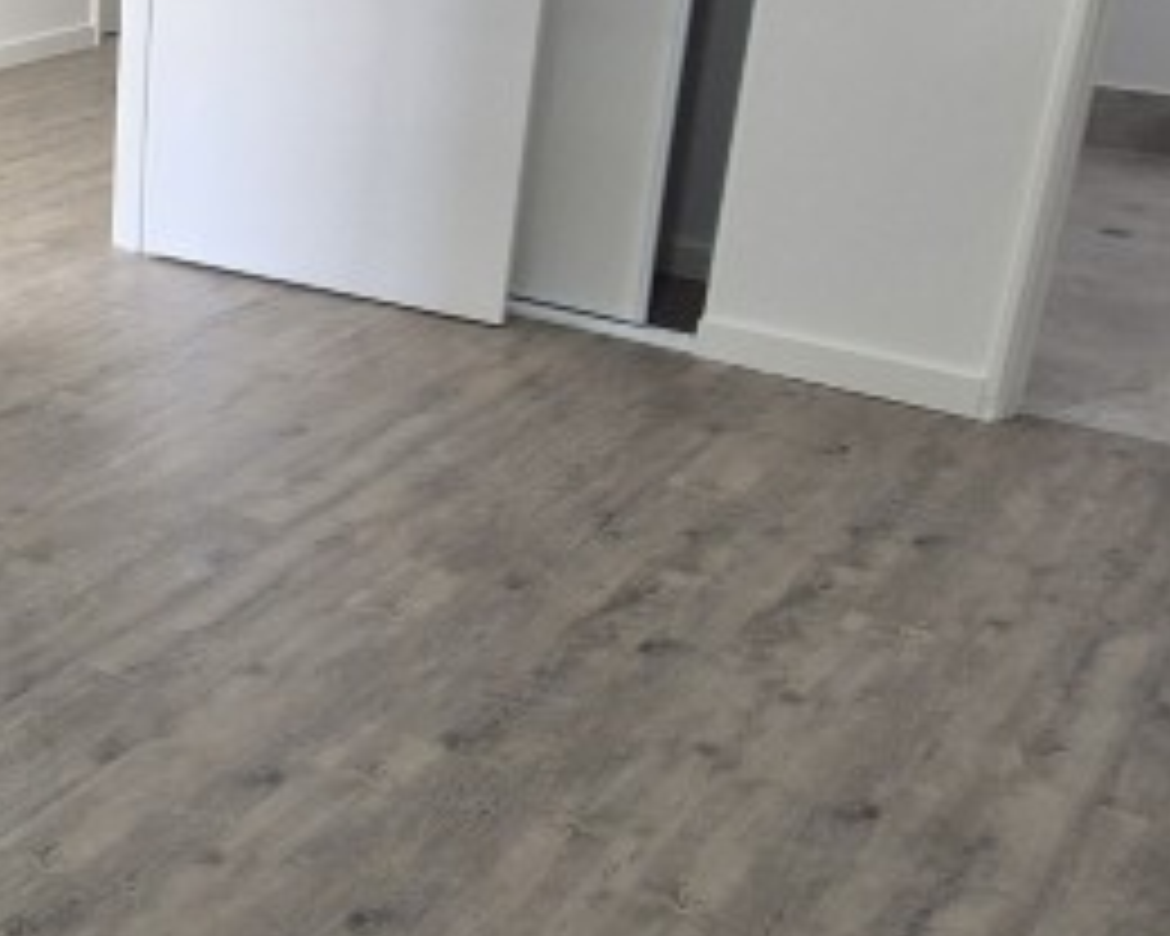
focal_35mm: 50
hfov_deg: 33.2
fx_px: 1731
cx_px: -81
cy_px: 405
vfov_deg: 30.2
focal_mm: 2.2
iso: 125
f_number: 2.2
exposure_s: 1/50
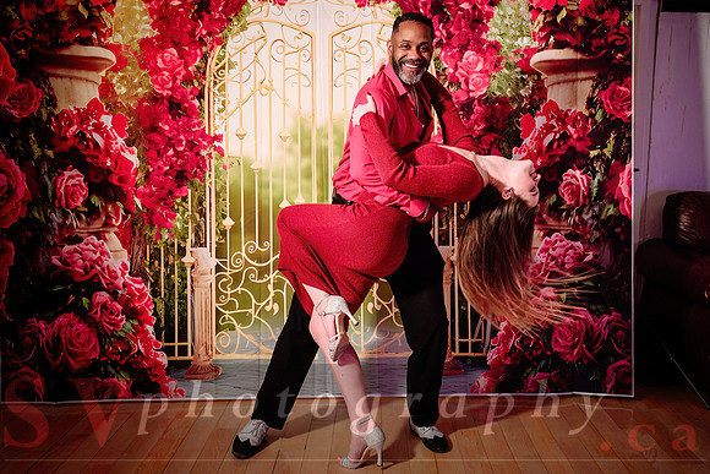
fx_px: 747
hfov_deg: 50.8
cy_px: 235
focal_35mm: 38
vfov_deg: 35.2
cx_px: 375
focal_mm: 32
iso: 1600
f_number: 3.5
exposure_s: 1/160
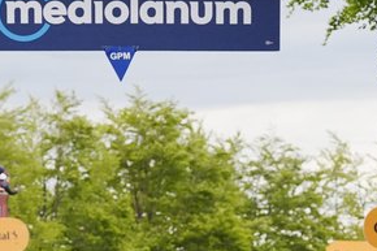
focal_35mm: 311
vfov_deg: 4.4
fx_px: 3255
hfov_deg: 6.6
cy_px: 156
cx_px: 114
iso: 1250
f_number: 4
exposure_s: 1/3200
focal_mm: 88
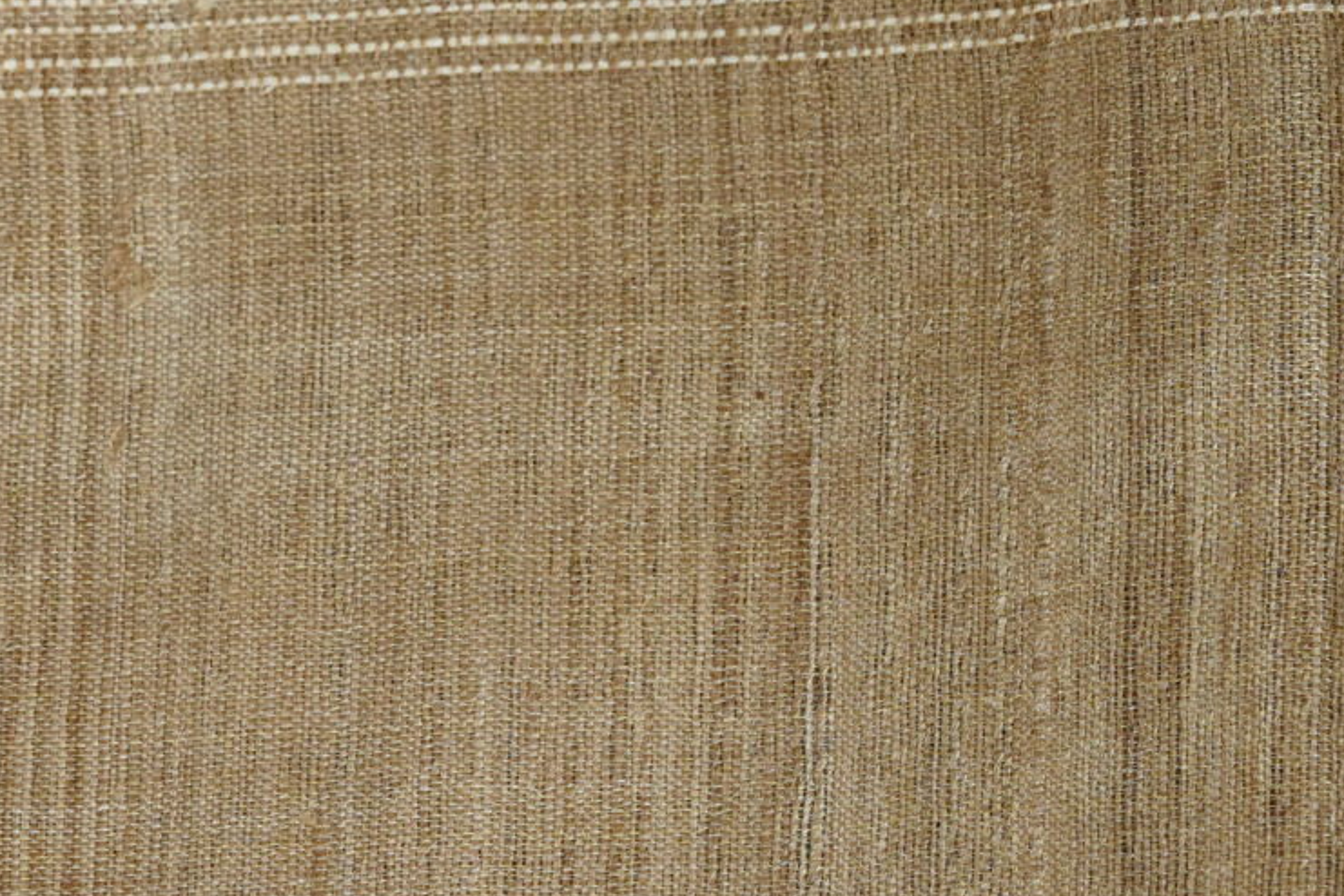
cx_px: -131
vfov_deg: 4.4
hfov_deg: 6.6
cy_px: 852
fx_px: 11610
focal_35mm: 311
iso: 1250
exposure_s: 1/100
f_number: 6.3
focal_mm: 90
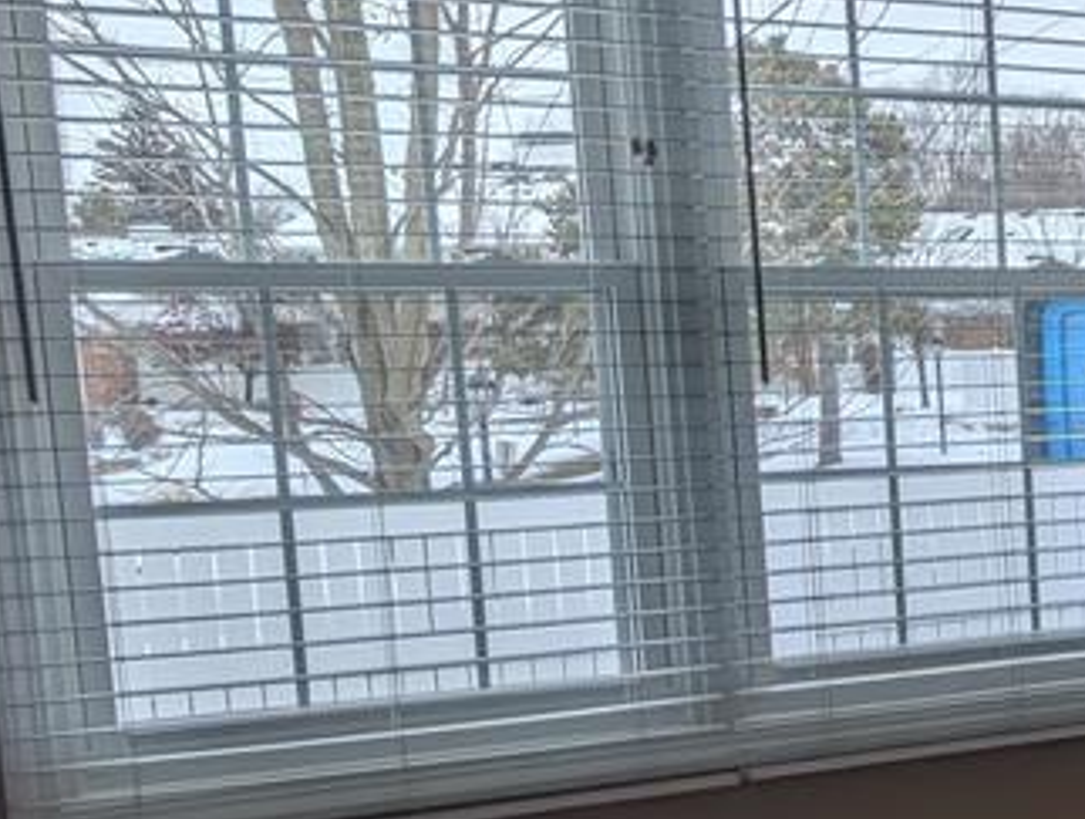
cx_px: 1671
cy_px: 691
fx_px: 2387
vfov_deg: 19.2
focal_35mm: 76
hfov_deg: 21.2
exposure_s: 1/709
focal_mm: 6.9
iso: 24
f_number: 1.68
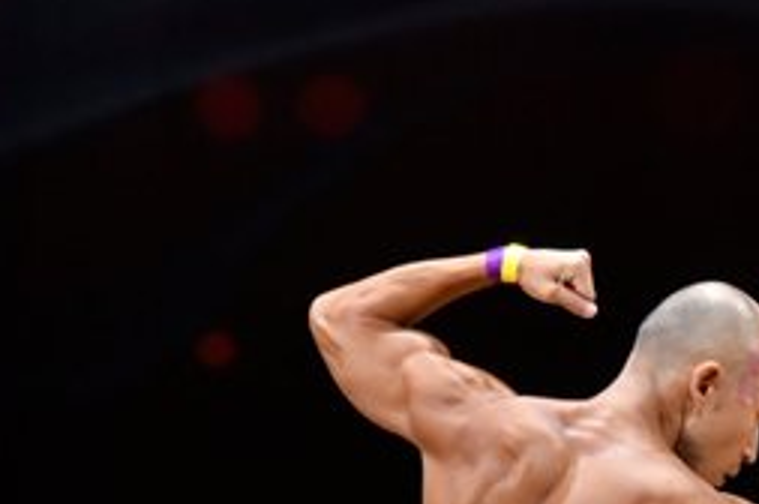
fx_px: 16466
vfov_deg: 1.8
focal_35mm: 782
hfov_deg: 2.6
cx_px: 700
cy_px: 609
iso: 3200
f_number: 5.6
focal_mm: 170
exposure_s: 1/400
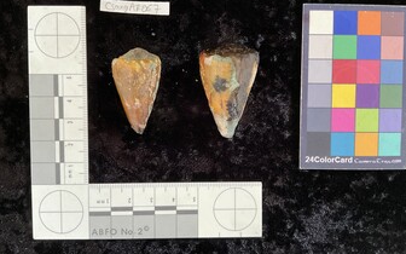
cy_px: 112
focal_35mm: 32
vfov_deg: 39.4
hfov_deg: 59.6
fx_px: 354
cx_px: 210
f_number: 1.8
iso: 200
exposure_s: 1/60
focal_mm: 3
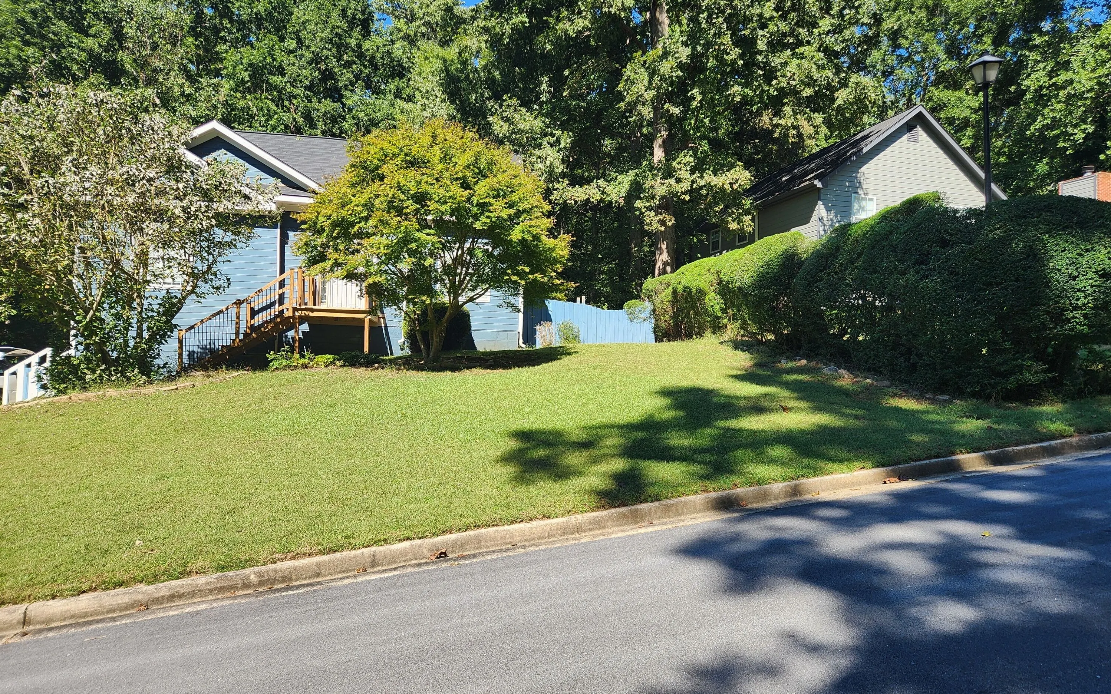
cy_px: 362
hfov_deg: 72.5
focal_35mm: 25
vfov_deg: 49.3
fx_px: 757
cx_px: 568
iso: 20
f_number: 1.8
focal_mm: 5.4
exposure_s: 1/675
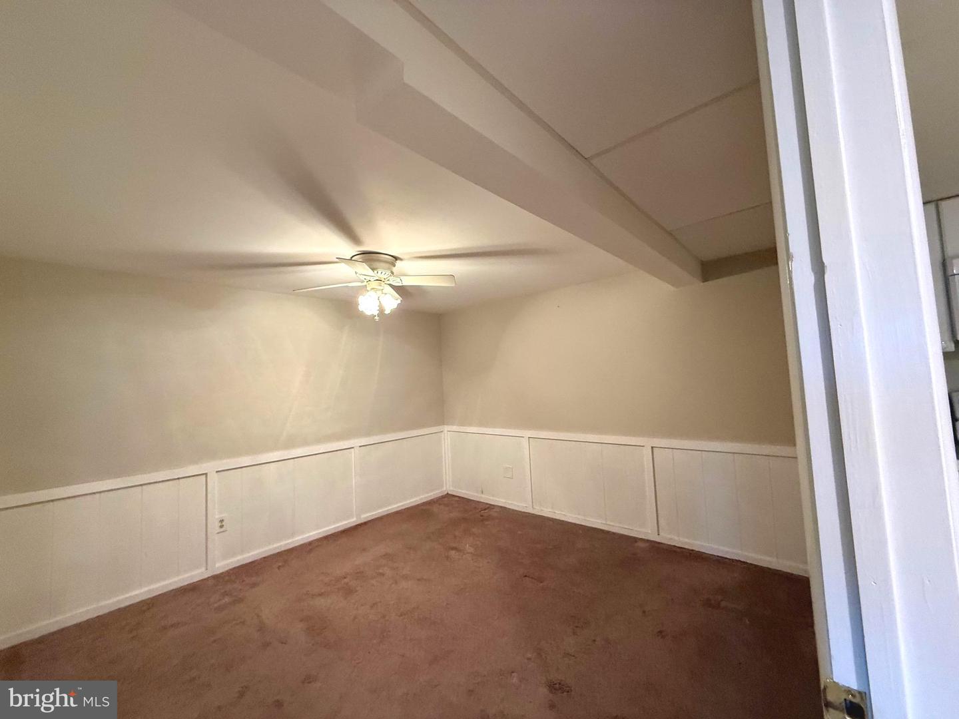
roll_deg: +2.4
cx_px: 480
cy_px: 360
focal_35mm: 14
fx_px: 388
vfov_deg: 85.7
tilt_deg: +3.1
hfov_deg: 102.1
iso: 500
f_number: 2.2
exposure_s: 1/60
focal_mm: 2.22
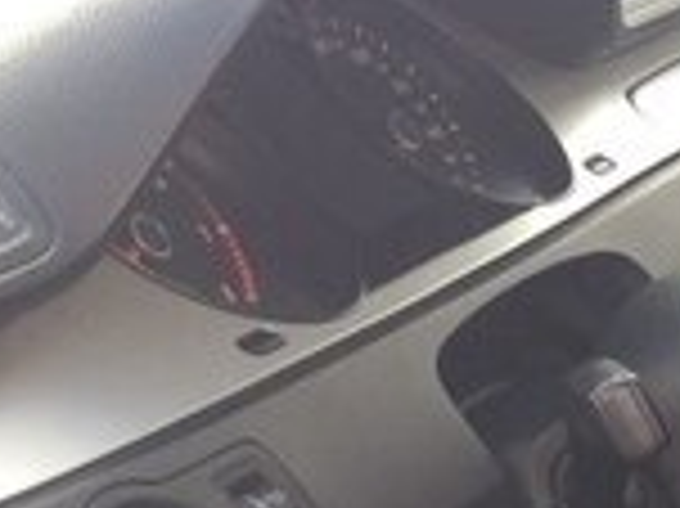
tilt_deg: -31.7
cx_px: 1441
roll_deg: -0.3
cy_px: 955
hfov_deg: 13.1
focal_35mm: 127
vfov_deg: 10.8
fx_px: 2493
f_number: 2.2
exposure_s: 1/117
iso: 32
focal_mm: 4.15
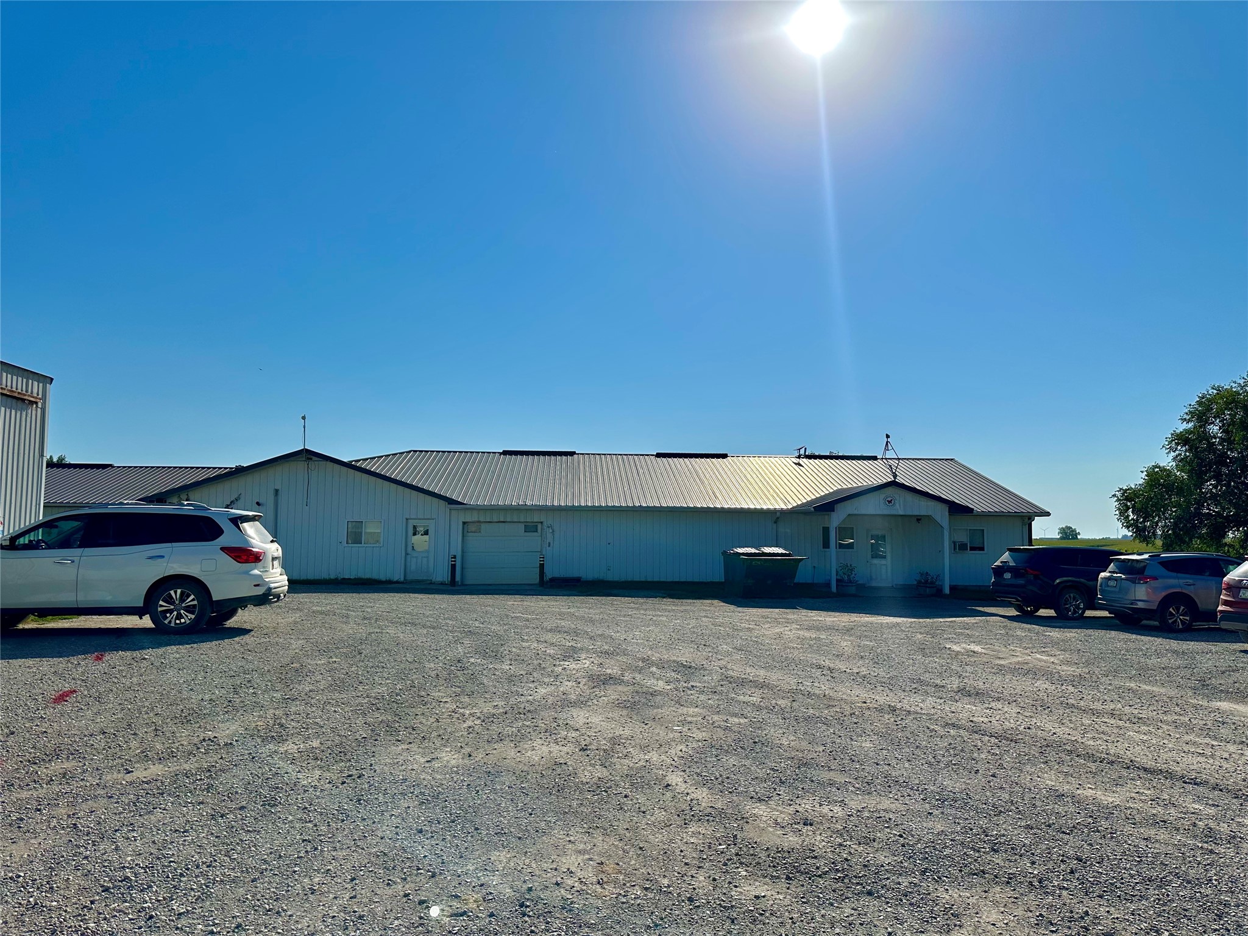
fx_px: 865
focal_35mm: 24
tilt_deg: +6.2
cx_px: 624
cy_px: 468
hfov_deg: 71.6
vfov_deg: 56.8
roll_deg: -1.1
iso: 80
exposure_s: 1/15625
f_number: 1.78
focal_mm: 6.86
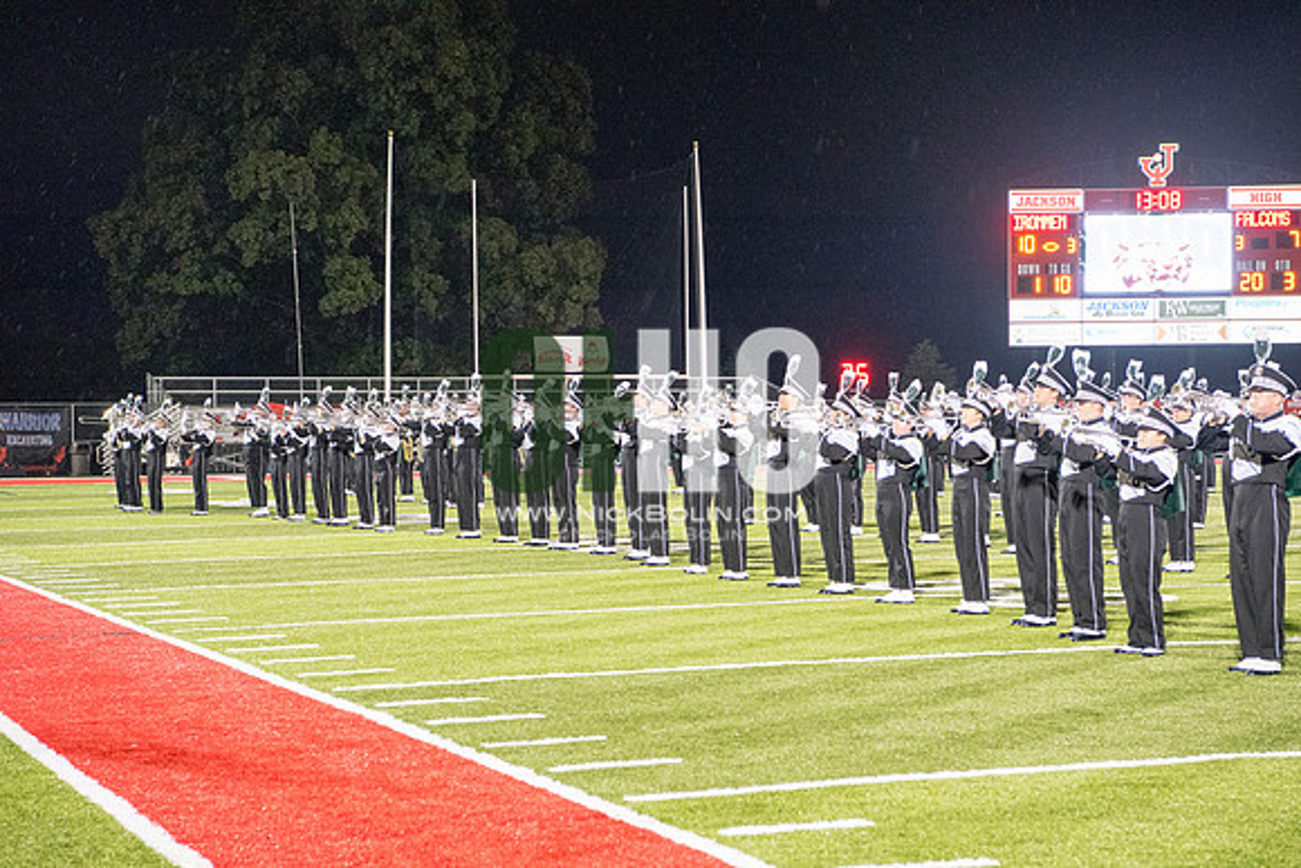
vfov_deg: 19.5
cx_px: 650
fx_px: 2530
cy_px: 434
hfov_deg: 28.8
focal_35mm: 70
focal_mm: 70
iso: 5000
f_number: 5.6
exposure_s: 1/125
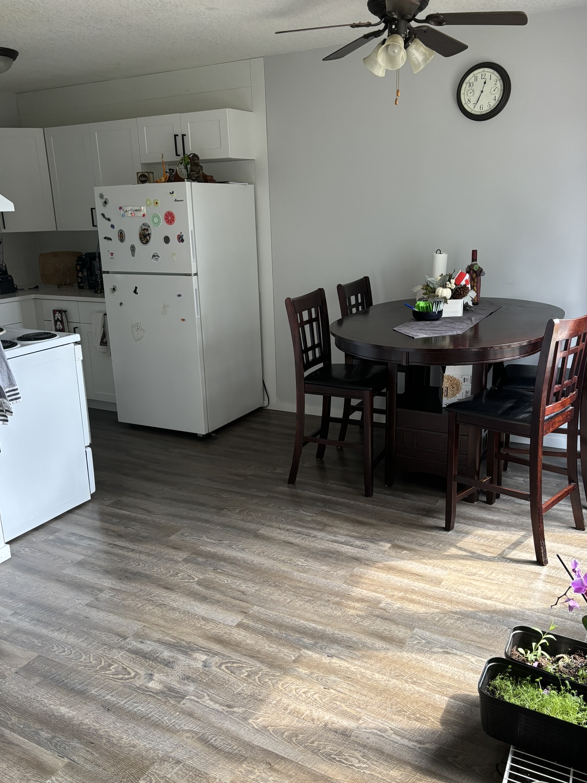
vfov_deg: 61.7
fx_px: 656
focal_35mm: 29
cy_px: 389
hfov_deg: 48.2
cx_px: 289
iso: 125
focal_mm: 5.96
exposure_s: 1/121
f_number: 1.6
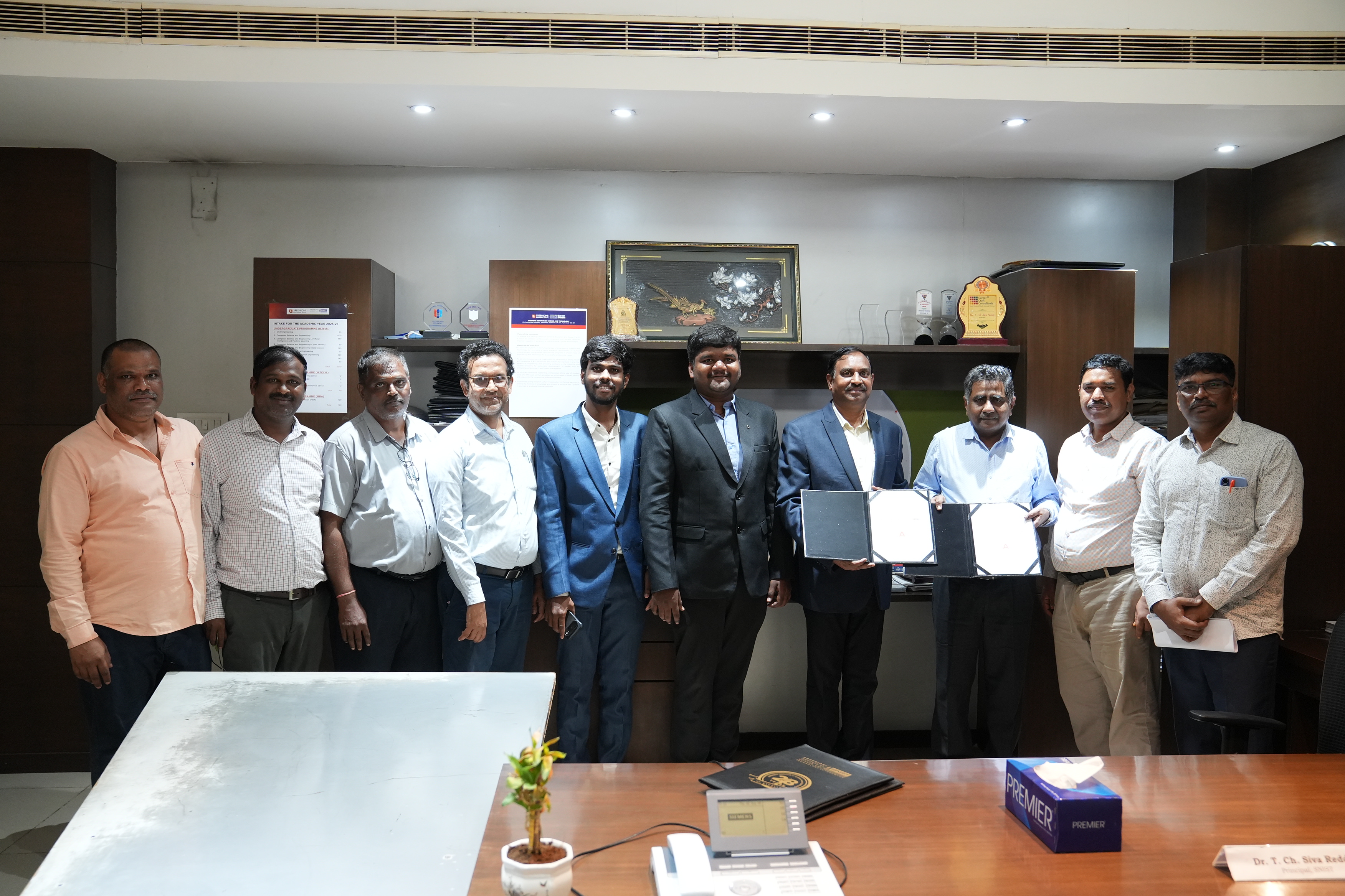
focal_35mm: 29
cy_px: 448
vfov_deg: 45.0
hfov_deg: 63.7
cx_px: 672
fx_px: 1083
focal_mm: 29
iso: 2500
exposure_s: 1/100
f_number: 3.5
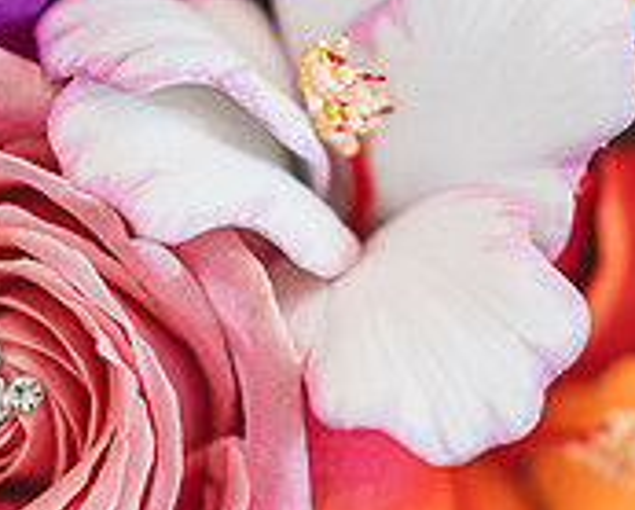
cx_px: 162
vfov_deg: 9.9
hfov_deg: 12.2
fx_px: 2956
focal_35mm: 157
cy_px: 354
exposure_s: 1/320
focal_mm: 50
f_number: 1.4
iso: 1250
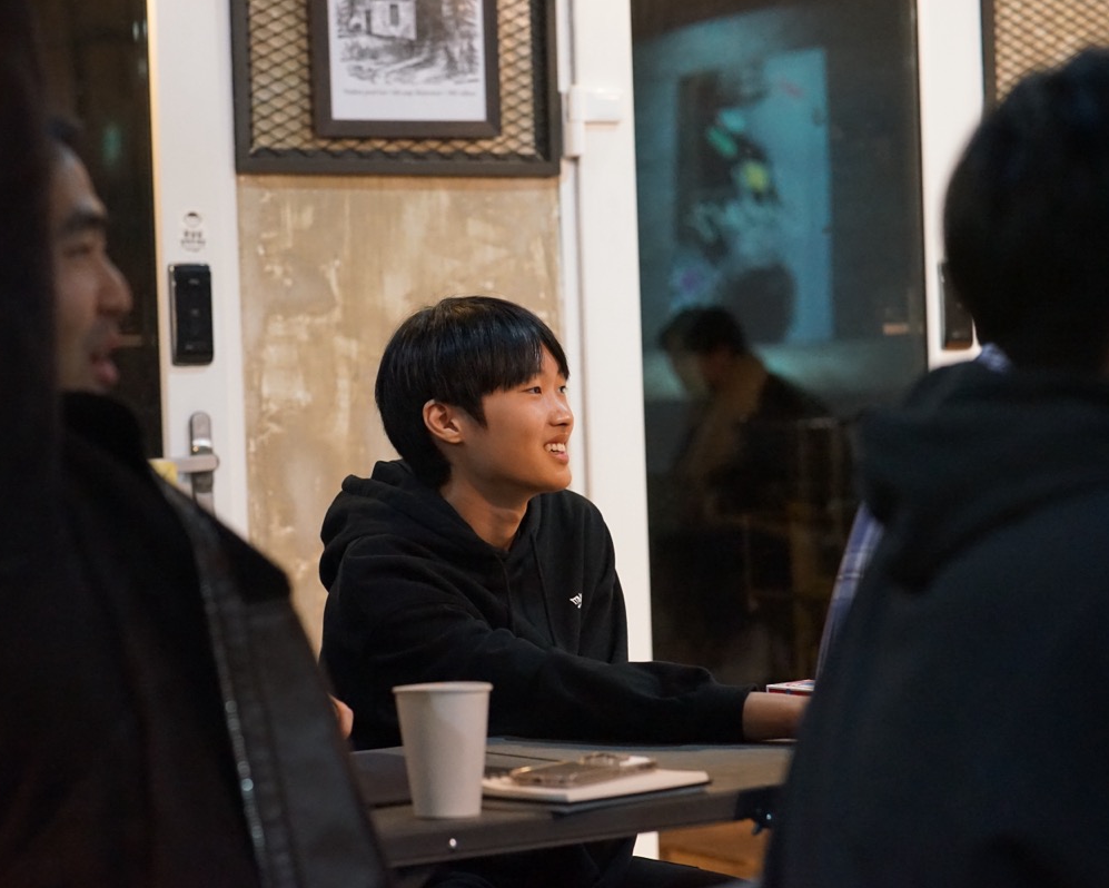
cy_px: 444
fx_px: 3152
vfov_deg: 16.0
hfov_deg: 19.9
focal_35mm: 96
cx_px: 457
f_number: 3.5
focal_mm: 85
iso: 6400
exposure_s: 1/160
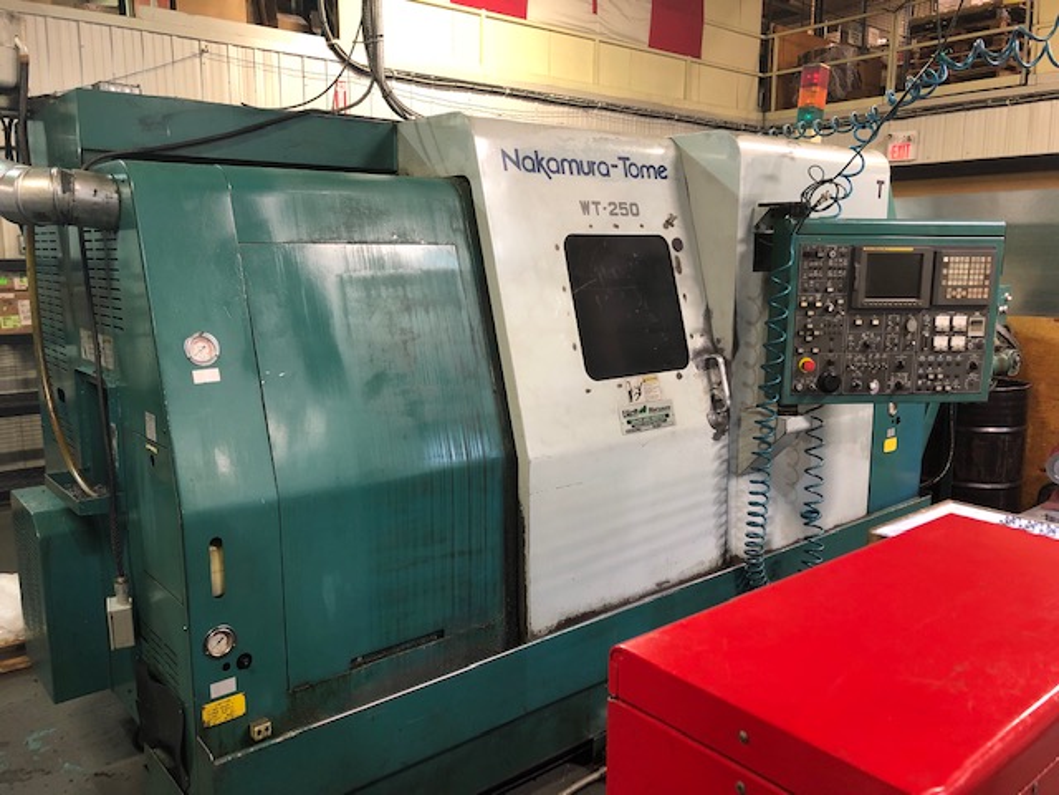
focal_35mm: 28
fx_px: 857
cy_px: 398
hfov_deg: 63.4
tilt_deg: -8.6
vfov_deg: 49.7
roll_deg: -0.3
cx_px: 530
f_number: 1.8
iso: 50
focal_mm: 3.99
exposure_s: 1/15
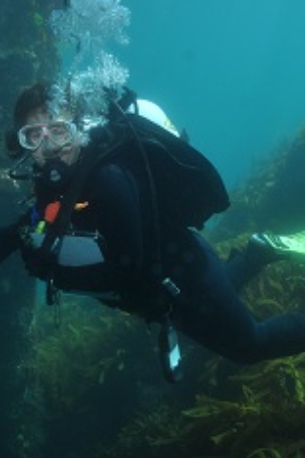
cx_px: 102
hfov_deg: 29.0
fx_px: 585
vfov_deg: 42.7
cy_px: 206
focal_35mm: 46
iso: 200
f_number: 8
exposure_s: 1/160
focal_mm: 18
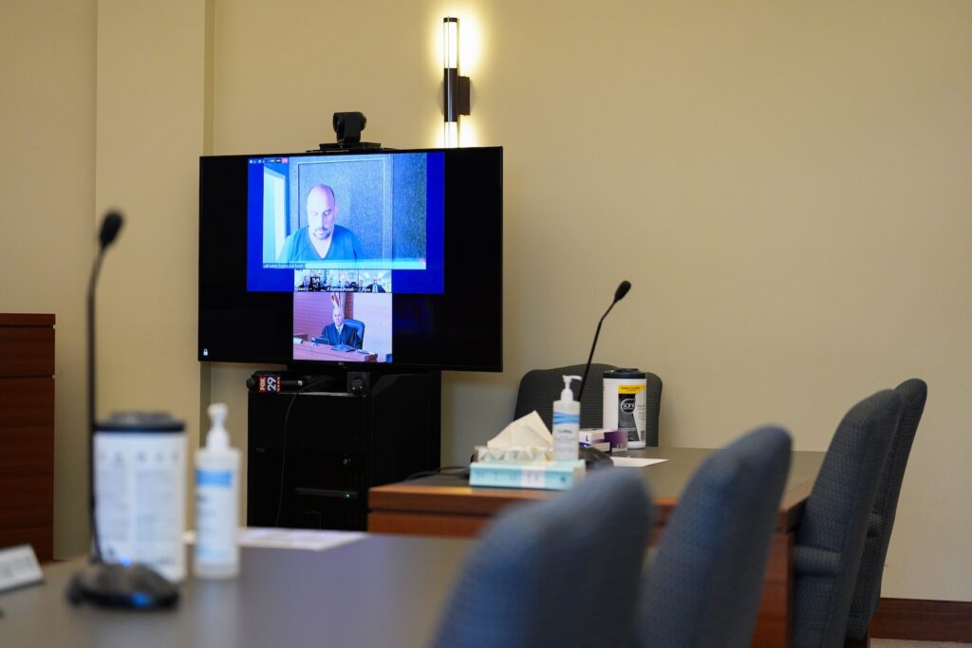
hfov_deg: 28.8
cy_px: 324
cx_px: 486
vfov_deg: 19.5
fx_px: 1890
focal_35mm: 70
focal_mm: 70
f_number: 2.8
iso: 2000
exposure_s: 1/400
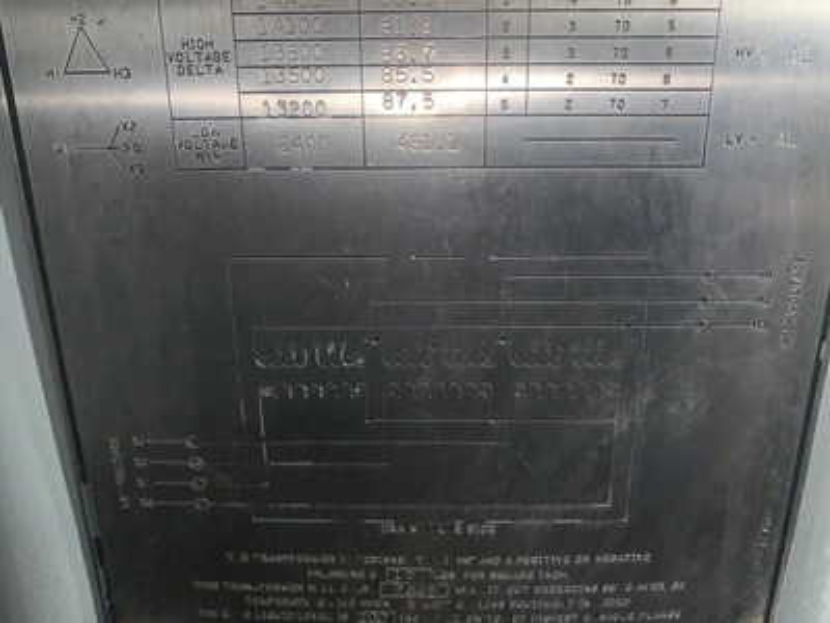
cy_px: 312
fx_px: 623
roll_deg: -0.6
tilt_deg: -16.3
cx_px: 415
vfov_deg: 53.1
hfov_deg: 67.3
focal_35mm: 26
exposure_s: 1/74
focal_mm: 4.25
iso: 25
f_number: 1.8
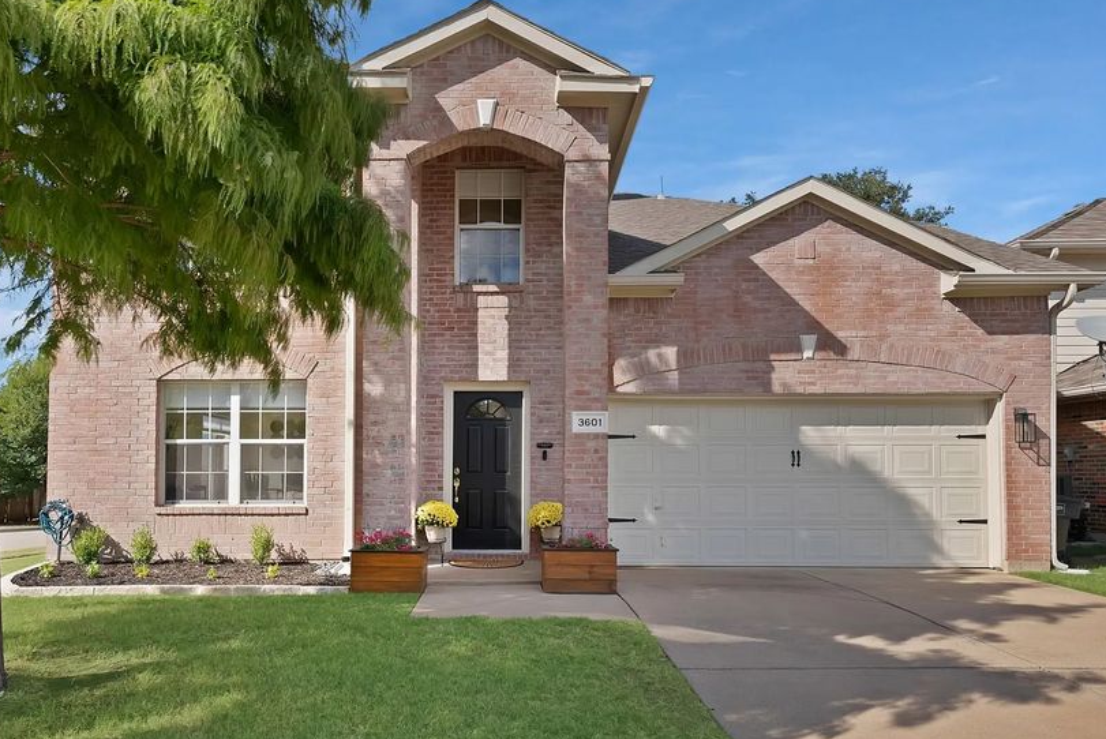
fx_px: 738
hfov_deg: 73.6
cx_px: 505
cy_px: 404
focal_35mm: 24
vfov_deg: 53.1
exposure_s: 1/200
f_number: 9
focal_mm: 19
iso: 640
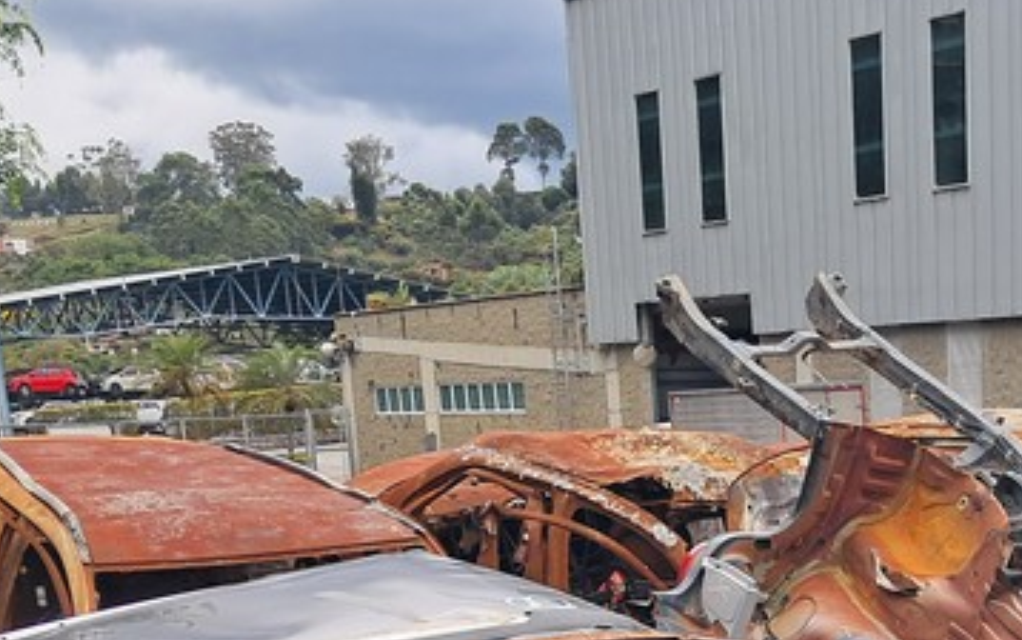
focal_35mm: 64
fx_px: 1783
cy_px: 837
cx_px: 962
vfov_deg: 18.8
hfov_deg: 30.3
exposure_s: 1/167
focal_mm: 4
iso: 50
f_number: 1.8
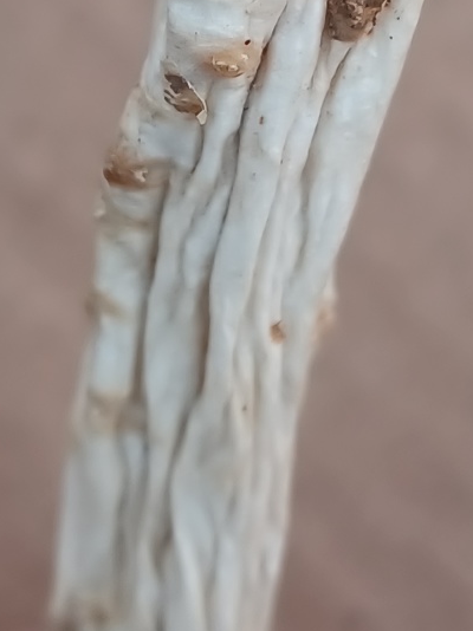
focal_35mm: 102
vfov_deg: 18.9
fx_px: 1860
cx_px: 233
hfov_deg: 14.5
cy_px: 48
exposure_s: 1/50
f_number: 1.9
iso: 556
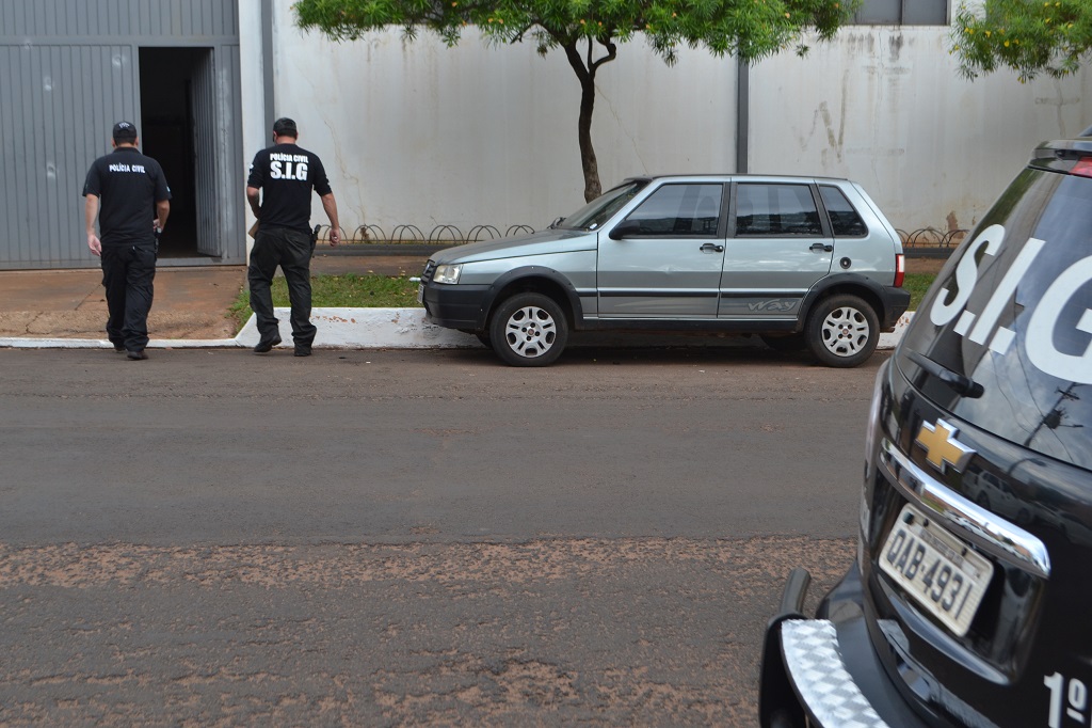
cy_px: 364
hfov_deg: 37.9
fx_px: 1592
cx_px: 546
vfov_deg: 25.7
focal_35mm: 52
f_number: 5.6
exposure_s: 1/125
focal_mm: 35
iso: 280
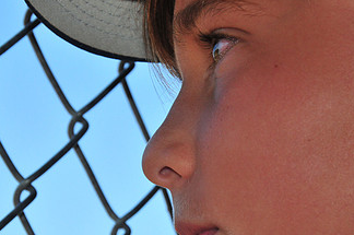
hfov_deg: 11.0
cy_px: 166
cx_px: 185
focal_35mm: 188
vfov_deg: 7.3
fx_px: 1846
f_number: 11
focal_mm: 70
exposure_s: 1/320
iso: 400
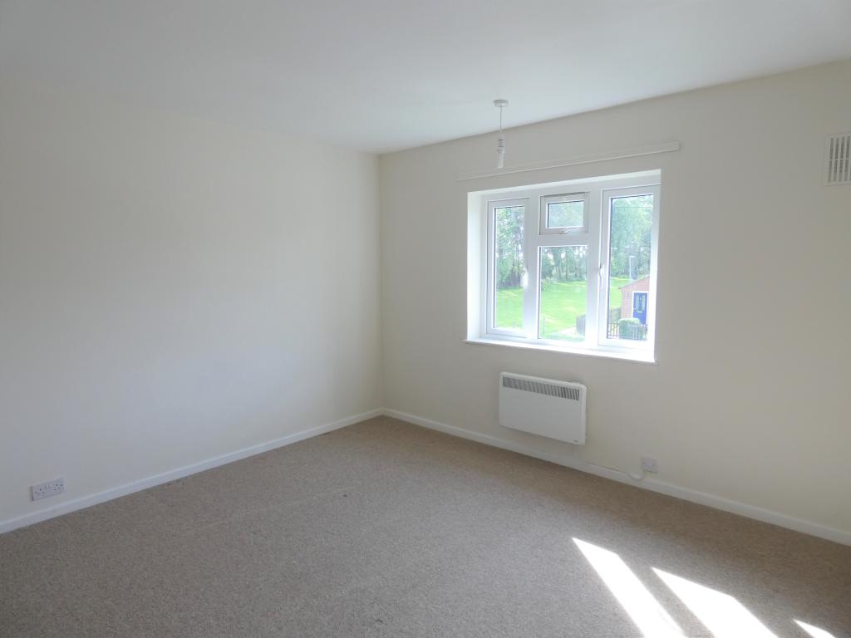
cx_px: 426
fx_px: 492
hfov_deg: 81.7
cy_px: 319
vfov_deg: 66.0
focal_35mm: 20
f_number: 2.8
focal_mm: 3.6
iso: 80
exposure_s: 1/80
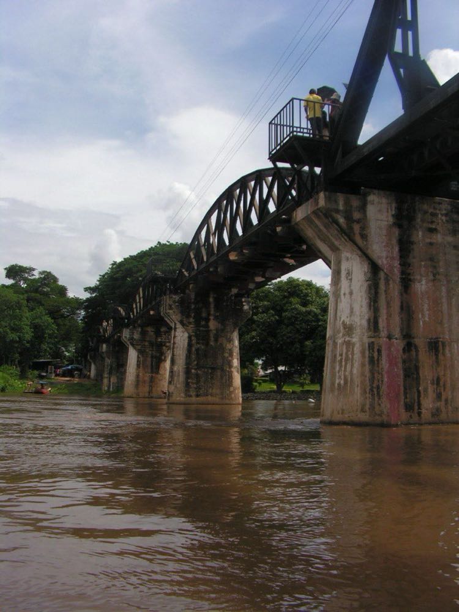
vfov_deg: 51.4
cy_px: 306
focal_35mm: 36
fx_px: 636
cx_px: 230
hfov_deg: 39.7
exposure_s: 1/1600
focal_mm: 6
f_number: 3.2
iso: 64
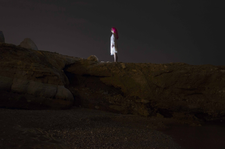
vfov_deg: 23.7
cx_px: 112
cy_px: 74
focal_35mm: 57
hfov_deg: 35.1
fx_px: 356
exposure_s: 1
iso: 400
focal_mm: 38
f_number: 5.6
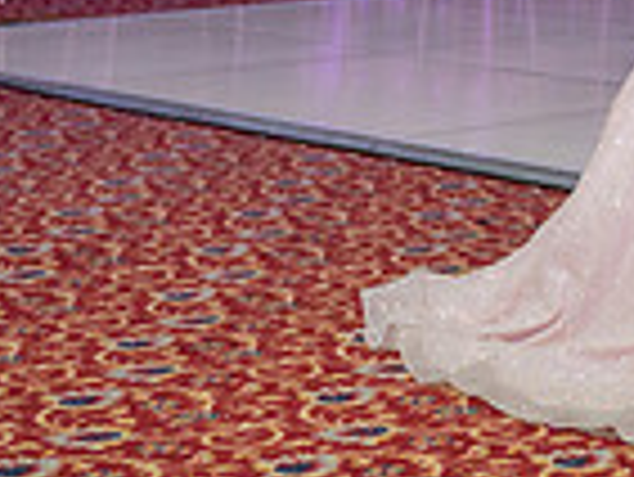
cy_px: -427
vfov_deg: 10.0
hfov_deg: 13.4
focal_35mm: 139
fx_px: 2548
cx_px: 956
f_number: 2.8
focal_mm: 27
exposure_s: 1/200
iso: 250
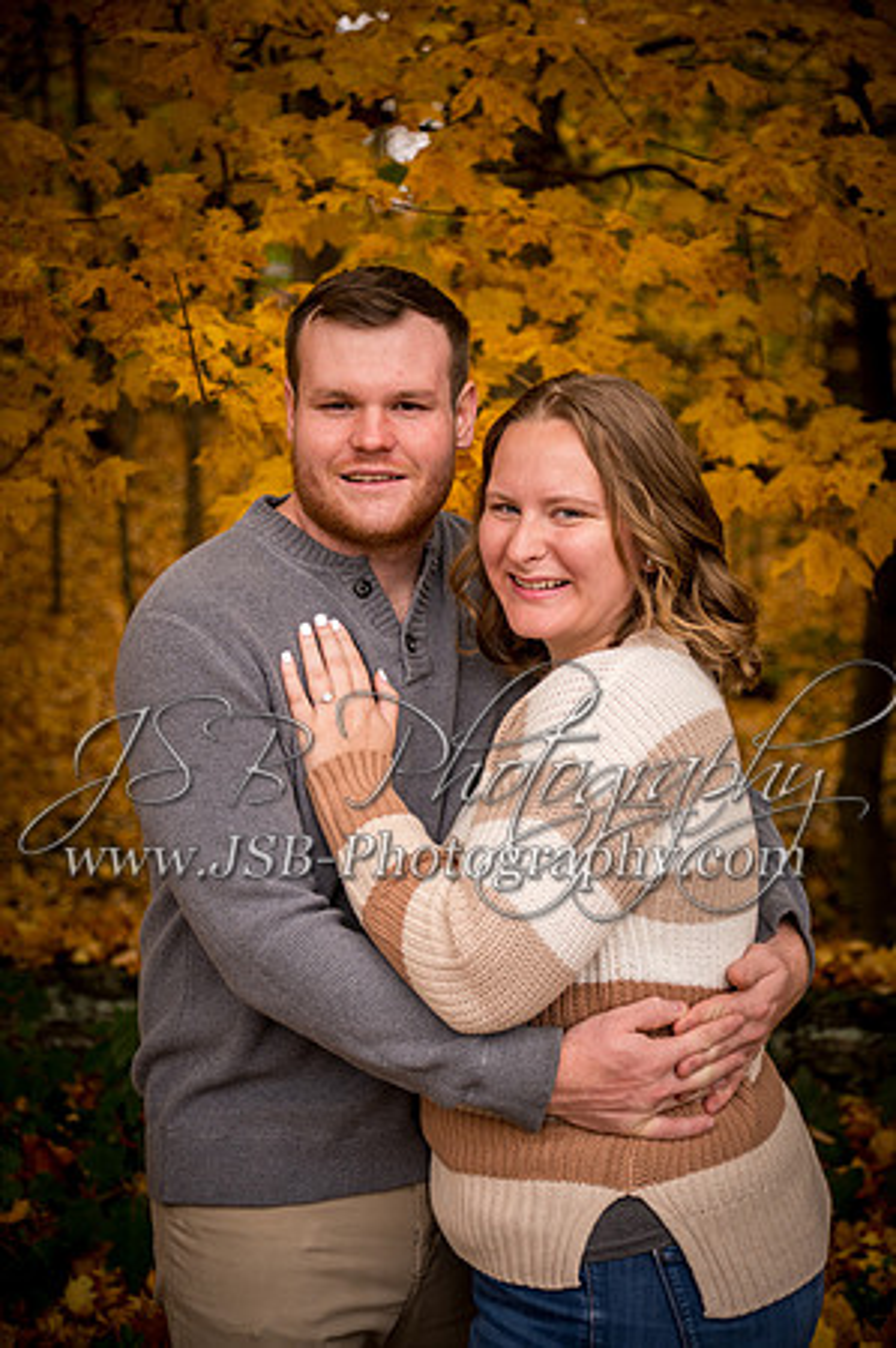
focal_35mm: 58
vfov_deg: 34.5
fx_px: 2170
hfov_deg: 23.3
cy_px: 674
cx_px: 448
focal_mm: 58
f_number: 4
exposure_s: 1/400
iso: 200
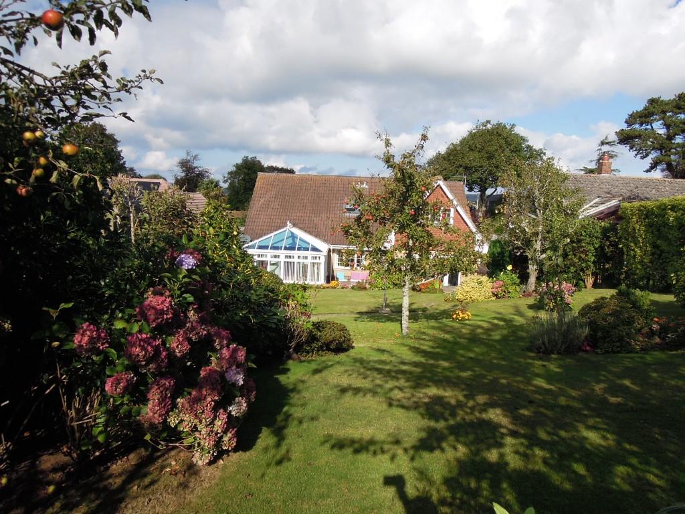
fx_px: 475
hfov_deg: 71.6
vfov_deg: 56.8
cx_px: 342
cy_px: 257
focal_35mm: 24
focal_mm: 4.3
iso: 160
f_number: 3.5
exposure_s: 1/1600
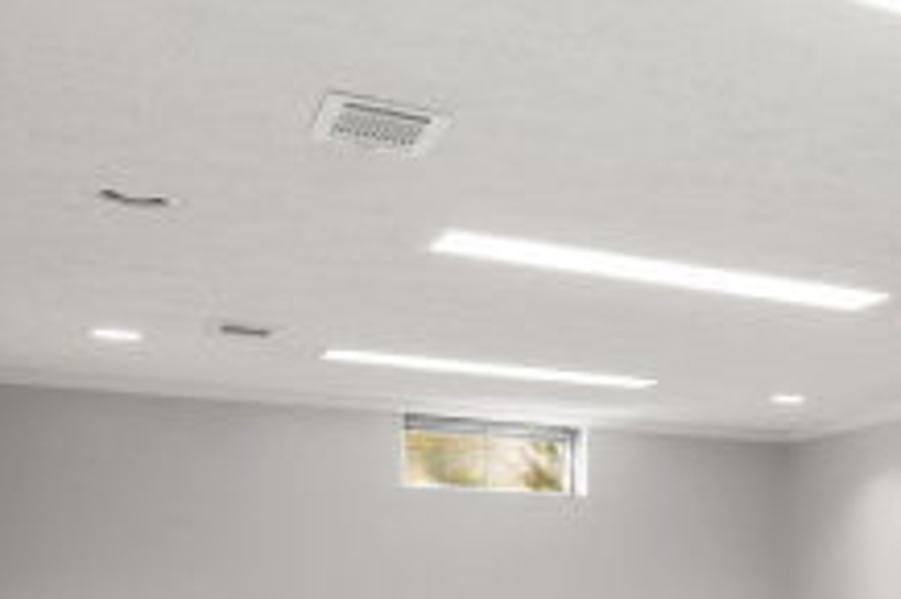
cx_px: 1149
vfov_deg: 23.5
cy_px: 599
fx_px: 1375
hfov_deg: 29.7
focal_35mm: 55
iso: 400
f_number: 11
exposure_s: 1/1.25
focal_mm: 16
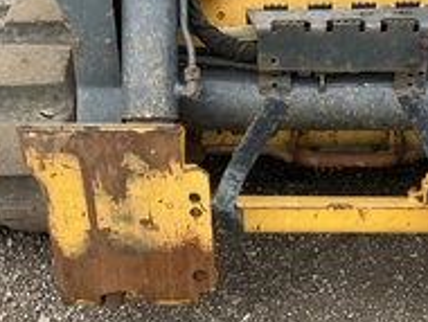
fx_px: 755
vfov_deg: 24.1
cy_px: 137
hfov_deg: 30.9
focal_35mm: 61
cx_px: 338
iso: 25
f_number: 1.8
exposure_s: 1/225
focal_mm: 3
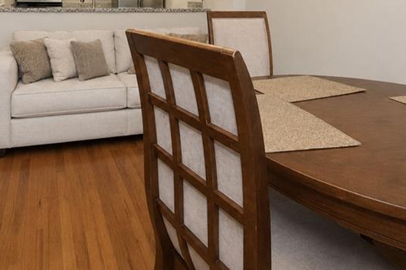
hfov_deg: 63.3
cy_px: 18
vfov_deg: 40.8
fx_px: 327
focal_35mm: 29
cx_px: 168
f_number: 8
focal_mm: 10
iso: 2000
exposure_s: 1/60
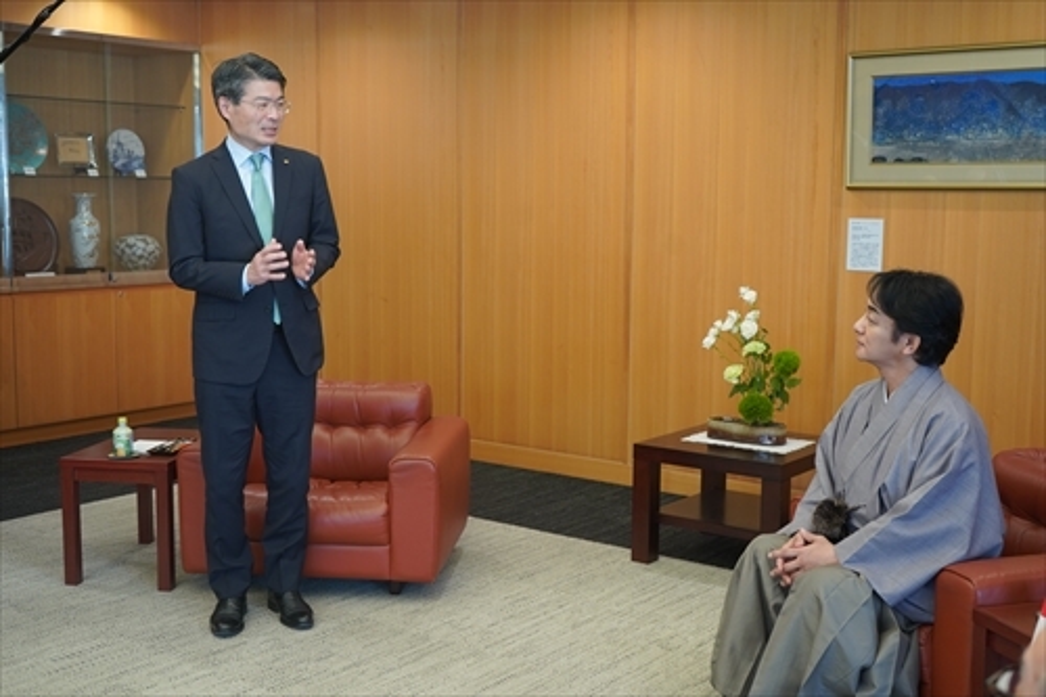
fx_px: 1220
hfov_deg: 46.4
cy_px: 348
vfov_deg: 31.9
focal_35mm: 42
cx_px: 523
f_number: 4.5
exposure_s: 1/160
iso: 1250
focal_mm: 42
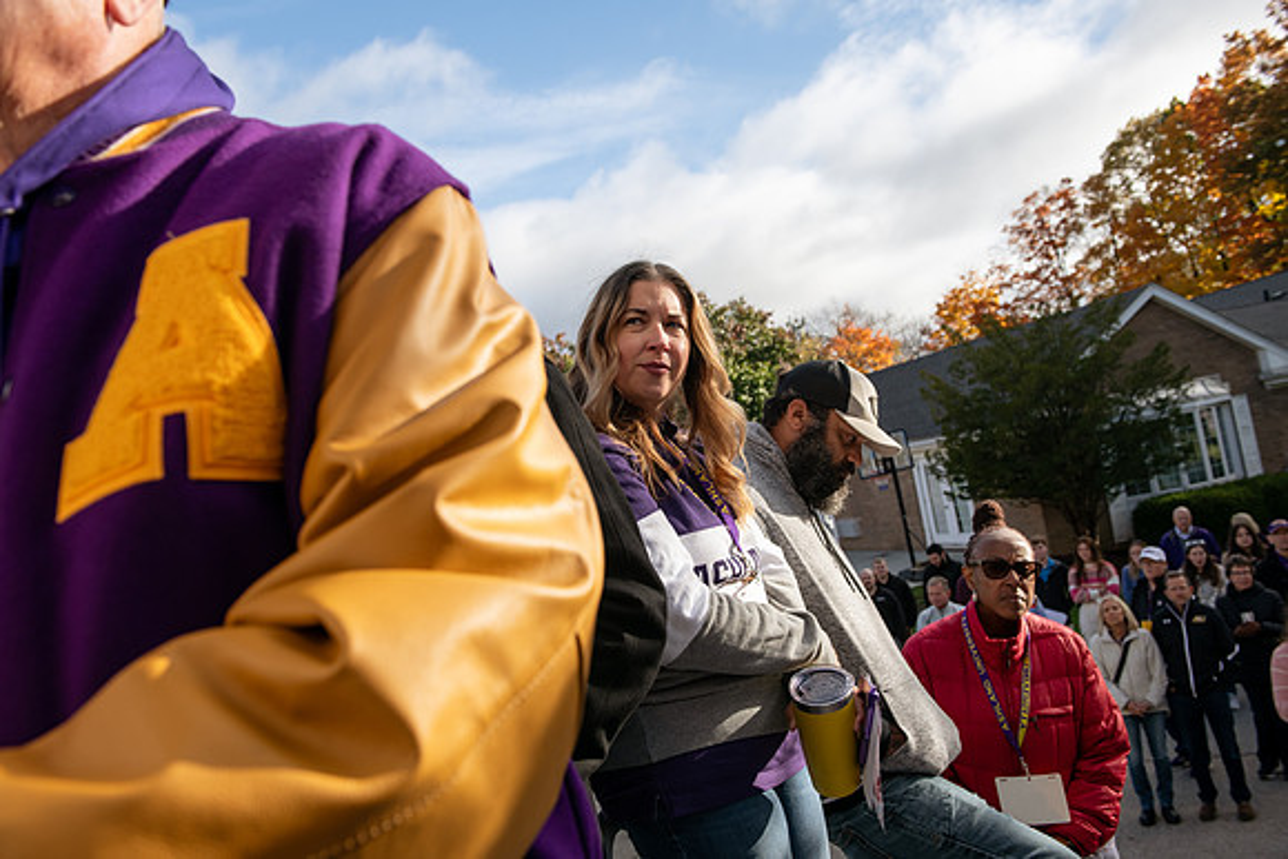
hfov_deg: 58.7
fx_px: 1145
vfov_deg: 41.1
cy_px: 430
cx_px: 644
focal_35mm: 32
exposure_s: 1/500
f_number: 5.6
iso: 125
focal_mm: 32
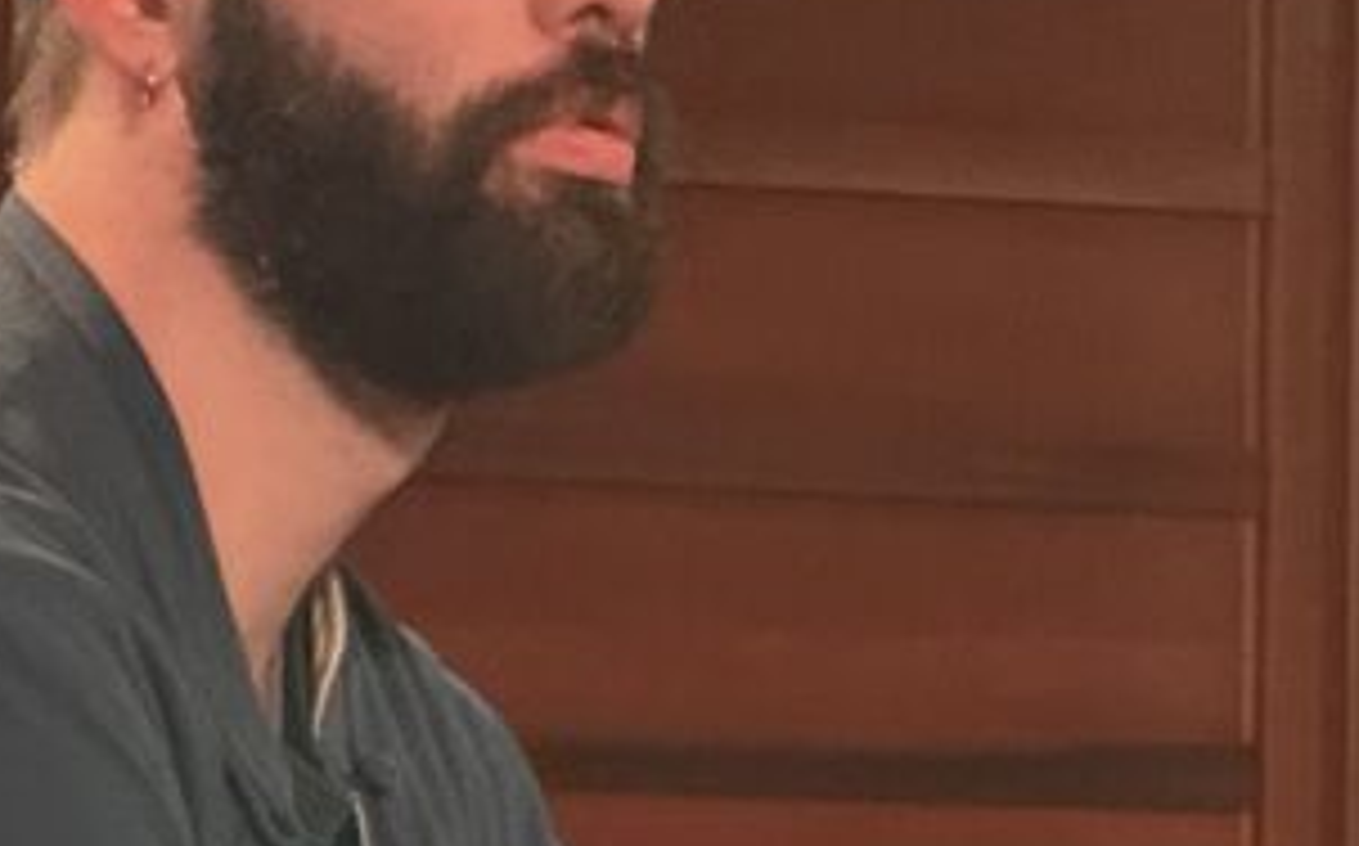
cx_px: 1944
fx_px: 15982
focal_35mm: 432
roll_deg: -0.9
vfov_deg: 3.0
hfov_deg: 4.8
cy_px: 1156
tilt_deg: +0.3
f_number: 2.8
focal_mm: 15.66
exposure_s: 1/40
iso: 1000
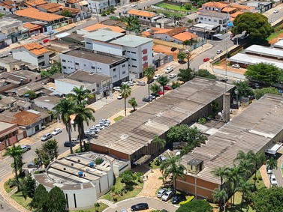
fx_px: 564
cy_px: 122
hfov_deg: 27.7
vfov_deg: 21.3
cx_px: 218
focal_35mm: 69
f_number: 1.8
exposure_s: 1/2752
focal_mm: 5.4
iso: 50
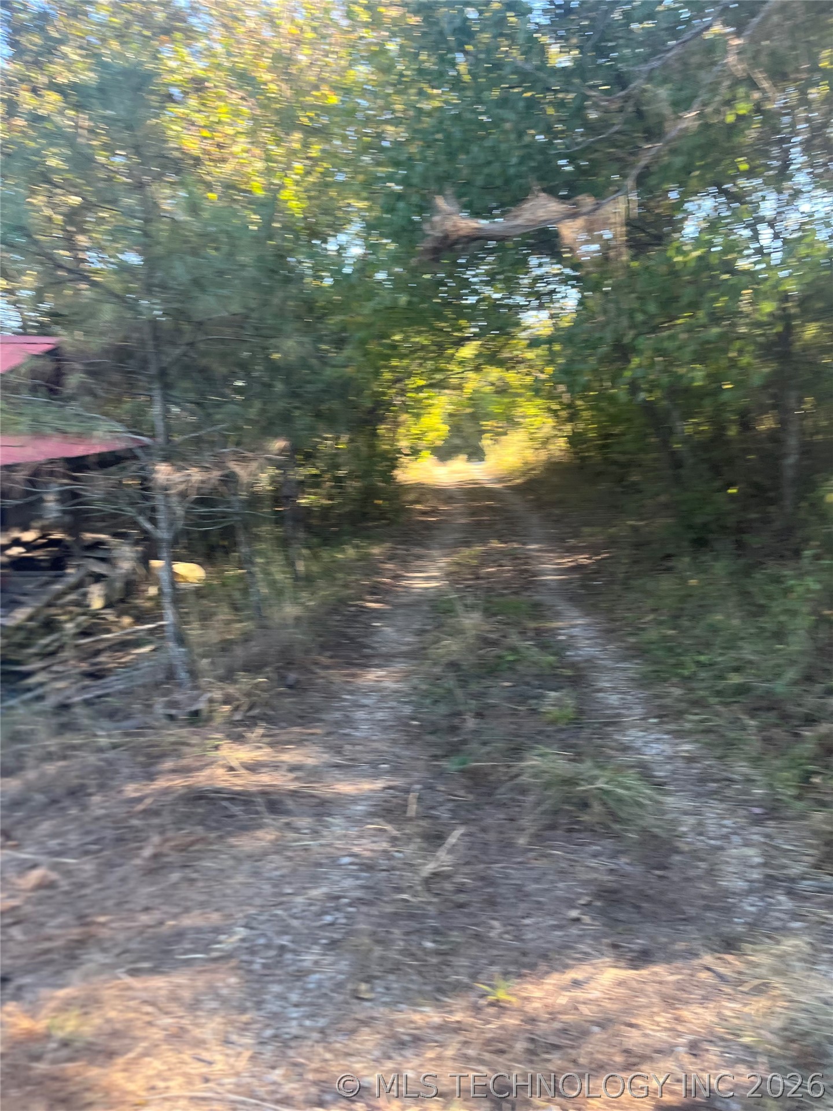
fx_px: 834
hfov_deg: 53.1
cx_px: 416
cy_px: 556
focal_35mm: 26
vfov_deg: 67.3
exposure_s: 1/122
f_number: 1.6
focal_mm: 5.1
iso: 40
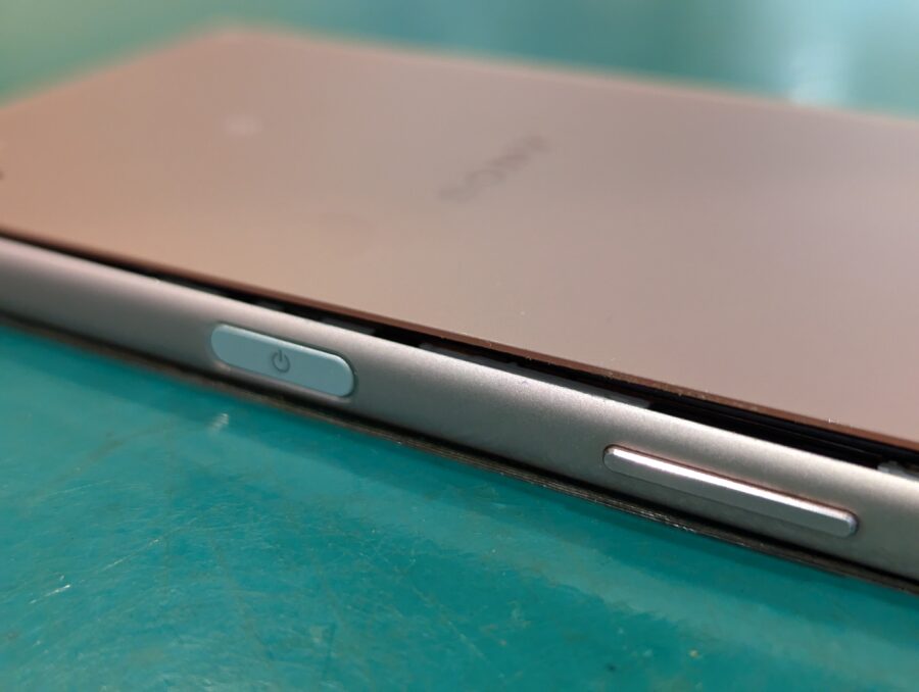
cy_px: 346
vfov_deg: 30.3
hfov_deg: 39.6
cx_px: 460
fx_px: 1276
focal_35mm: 48
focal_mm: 6.81
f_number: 1.85
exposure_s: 1/99.9
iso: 241
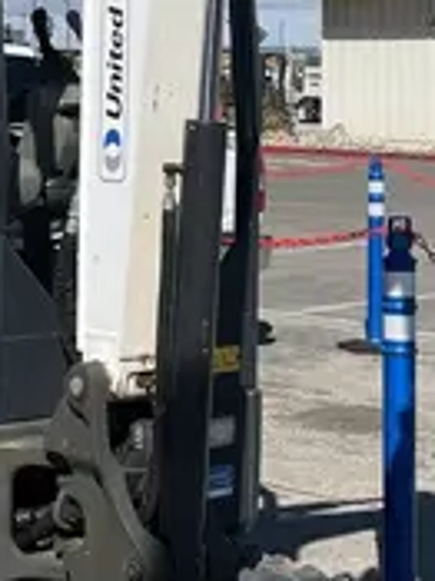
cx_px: 46
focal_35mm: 109
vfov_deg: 17.8
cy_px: 61
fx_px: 1829
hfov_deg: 13.5
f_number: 1.6
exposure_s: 1/6173
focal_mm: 5.1
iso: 50
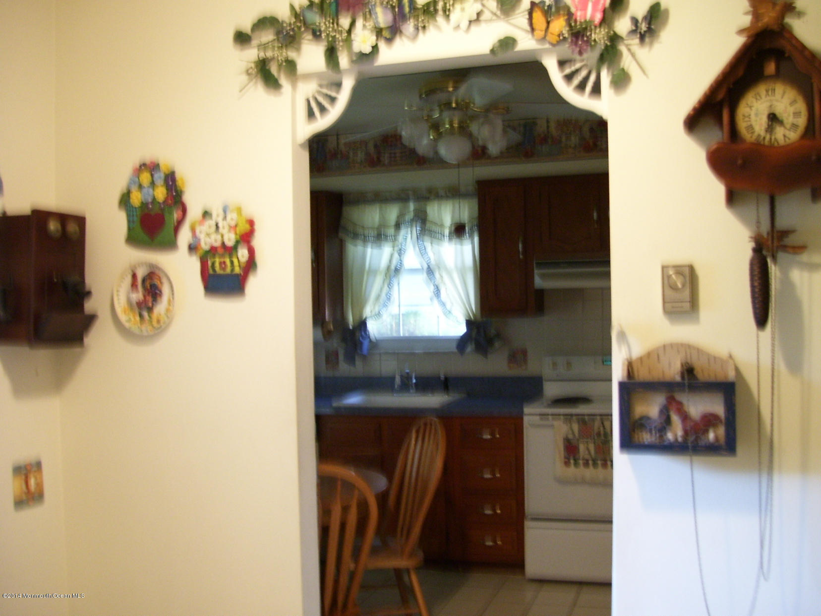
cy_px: 308
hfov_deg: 50.1
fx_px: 878
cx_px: 410
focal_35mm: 37
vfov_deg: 38.7
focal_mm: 6
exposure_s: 1/8
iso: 160
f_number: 2.7
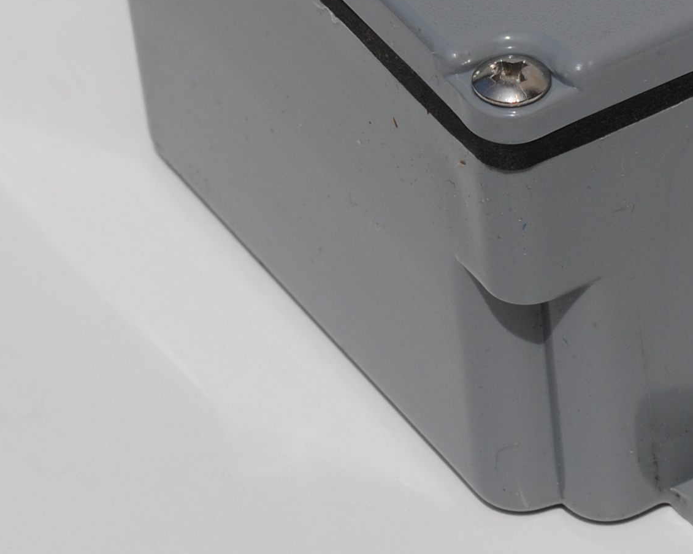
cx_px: 709
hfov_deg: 7.2
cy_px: -18
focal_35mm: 266
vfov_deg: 5.8
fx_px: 5448
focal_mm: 55
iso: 100
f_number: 11
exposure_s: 1/500
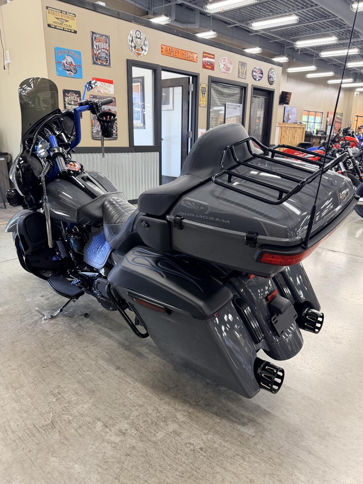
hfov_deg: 54.9
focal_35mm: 25
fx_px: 350
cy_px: 252
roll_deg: -1.3
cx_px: 187
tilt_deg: -17.6
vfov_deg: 69.4
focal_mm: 6.76
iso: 200
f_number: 1.78
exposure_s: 1/60
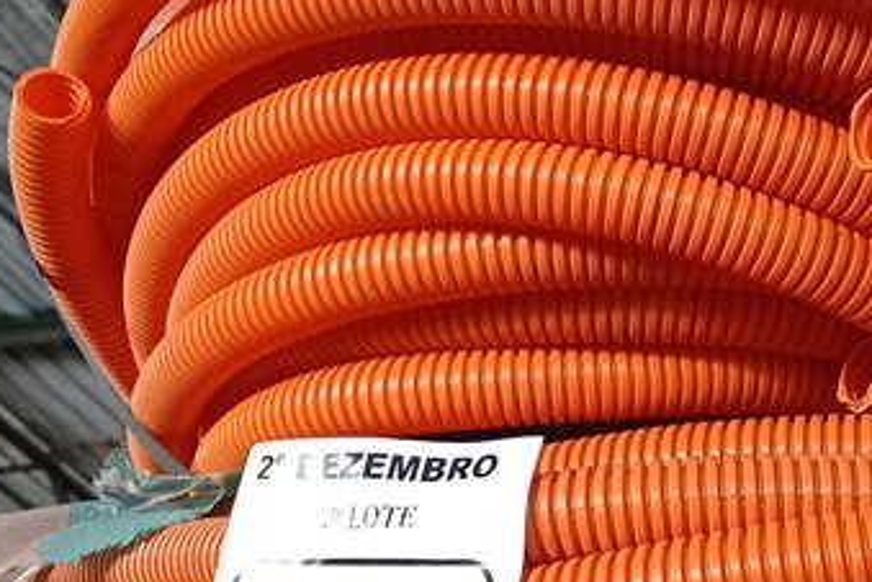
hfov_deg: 23.0
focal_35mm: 88
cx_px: 584
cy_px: 196
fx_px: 2131
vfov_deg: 15.5
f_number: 1.79
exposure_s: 1/60
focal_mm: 4.7
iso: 219
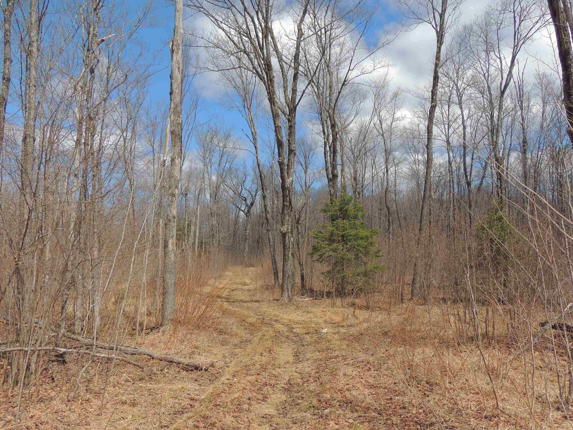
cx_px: 294
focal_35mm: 26
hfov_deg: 67.3
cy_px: 232
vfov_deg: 53.0
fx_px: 430
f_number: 3
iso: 100
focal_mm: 4.3
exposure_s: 1/1250
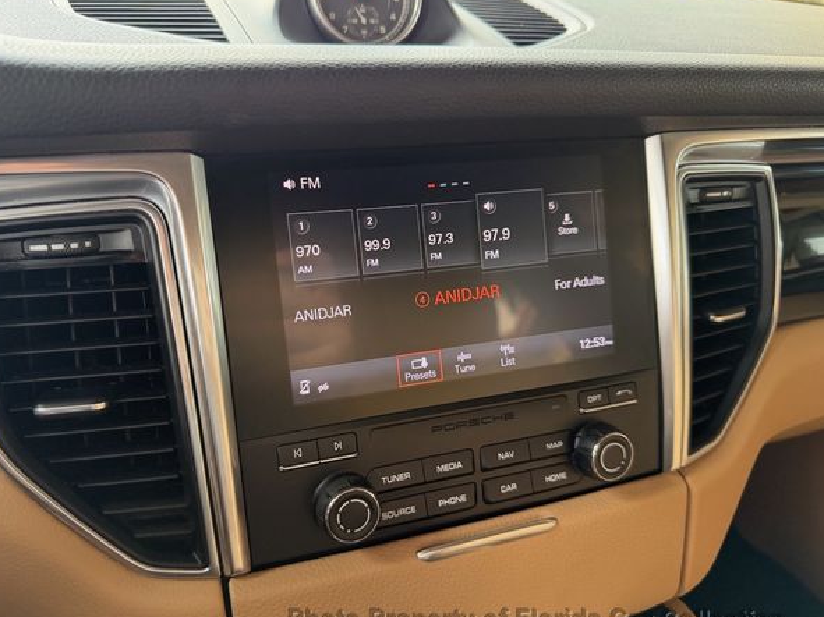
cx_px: 385
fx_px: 619
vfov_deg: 53.0
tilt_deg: -26.1
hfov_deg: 67.2
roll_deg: -2.3
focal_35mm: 26
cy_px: 315
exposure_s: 1/92
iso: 200
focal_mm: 6.76
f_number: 1.78
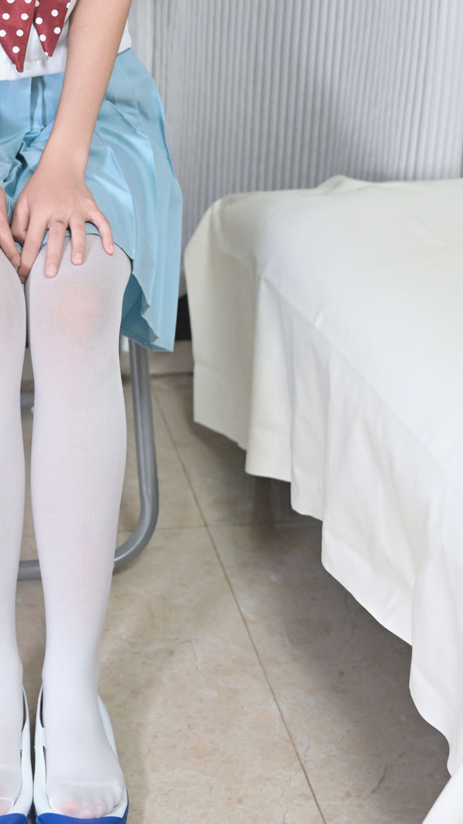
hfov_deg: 12.6
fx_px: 2073
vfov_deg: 22.0
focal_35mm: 95
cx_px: 44
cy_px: 100
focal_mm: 40
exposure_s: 1/100
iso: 1600
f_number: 2.8
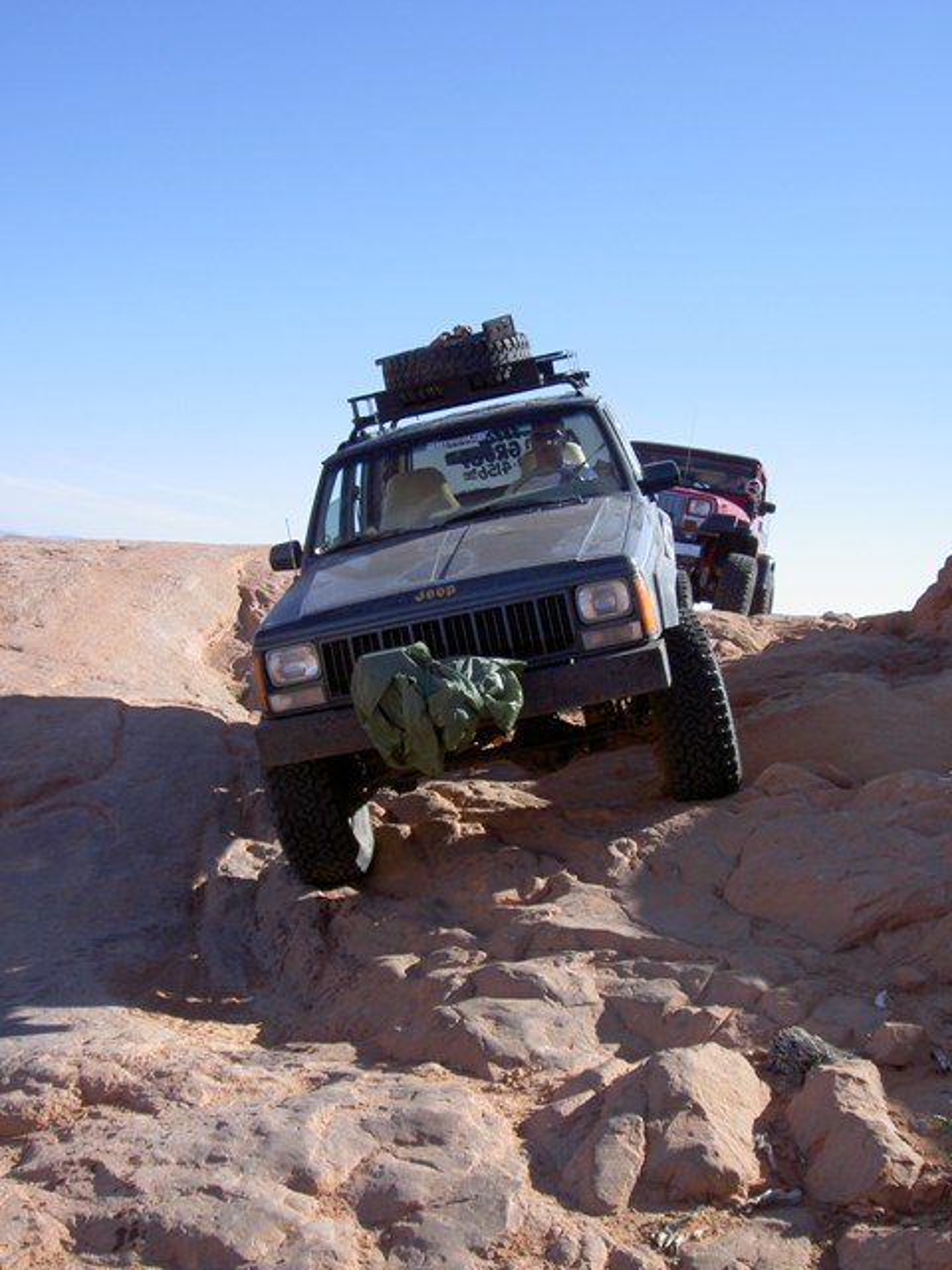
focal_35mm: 39
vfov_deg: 47.9
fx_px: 1430
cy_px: 635
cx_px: 476
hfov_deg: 36.8
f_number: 4.7
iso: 100
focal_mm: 8
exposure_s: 1/400
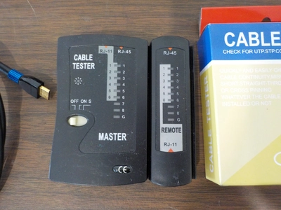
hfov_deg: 60.0
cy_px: 105
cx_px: 140
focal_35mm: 30
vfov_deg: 46.8
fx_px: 244
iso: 400
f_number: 3.3
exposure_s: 1/25
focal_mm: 4.1
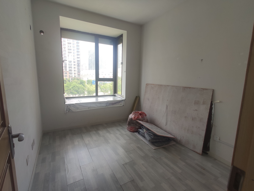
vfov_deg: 81.8
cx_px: 127
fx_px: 110
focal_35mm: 15
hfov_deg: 98.1
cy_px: 96
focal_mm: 2.25
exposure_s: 1/100
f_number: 2.2
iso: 107
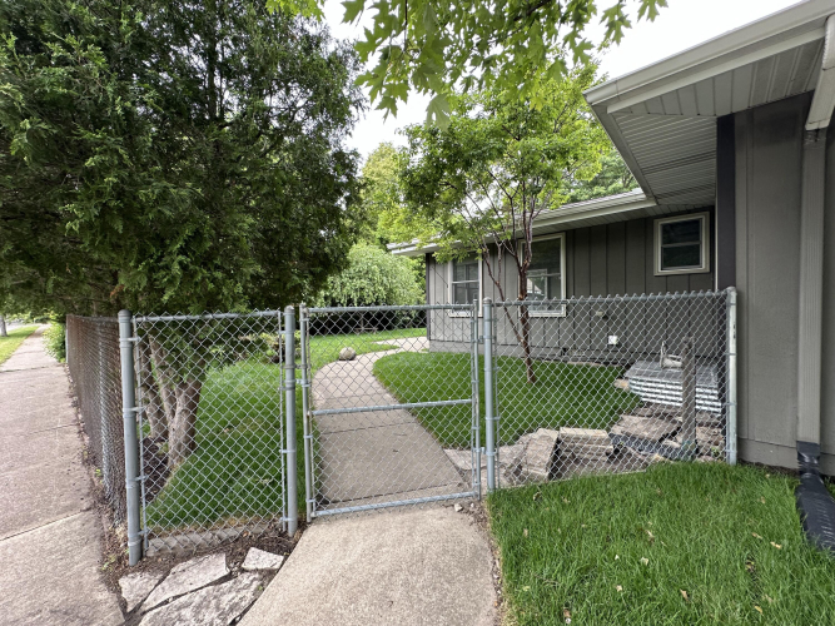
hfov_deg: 102.1
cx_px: 418
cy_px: 313
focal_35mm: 14
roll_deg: +0.7
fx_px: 338
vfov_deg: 85.7
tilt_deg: +0.4
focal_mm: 2.22
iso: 64
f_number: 2.2
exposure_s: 1/99
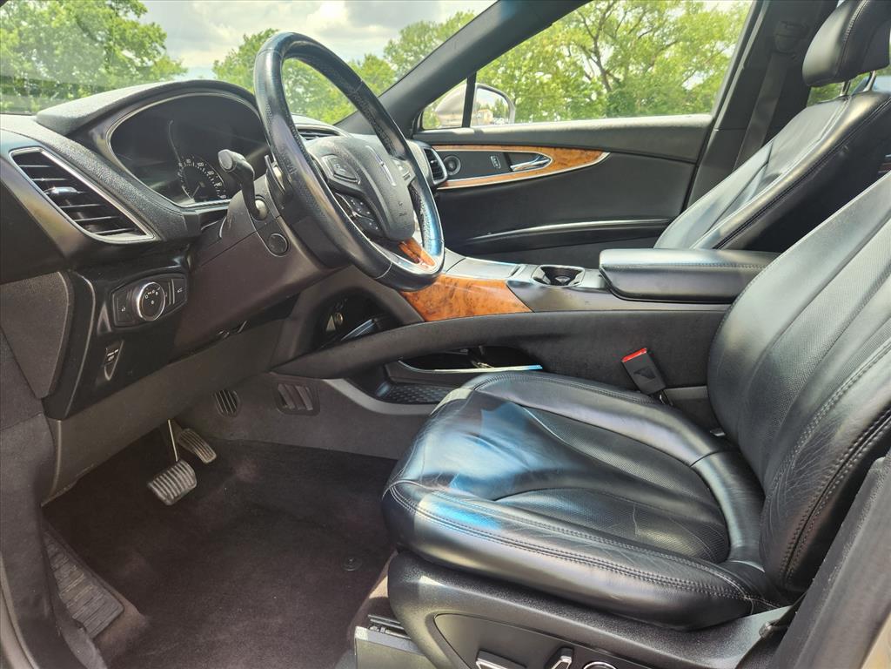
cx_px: 446
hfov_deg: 73.9
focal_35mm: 23
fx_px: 592
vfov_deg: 58.9
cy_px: 334
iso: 32
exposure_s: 1/182
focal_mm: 5.4
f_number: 1.8
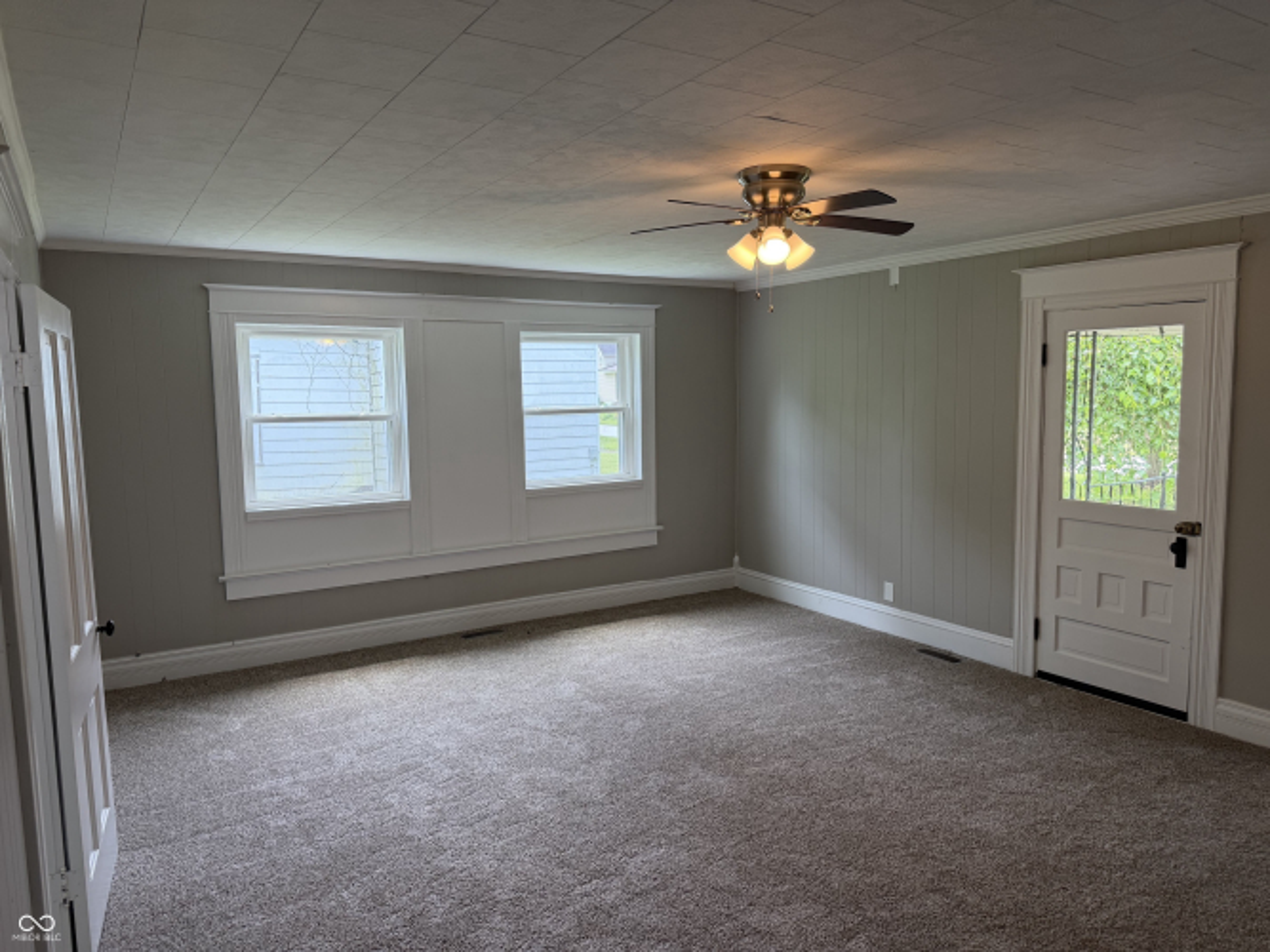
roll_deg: +0.6
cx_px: 635
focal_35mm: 24
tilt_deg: -5.7
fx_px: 880
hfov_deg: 71.6
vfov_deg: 56.8
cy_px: 476
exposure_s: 1/186
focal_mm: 6.76
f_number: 1.78
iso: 100
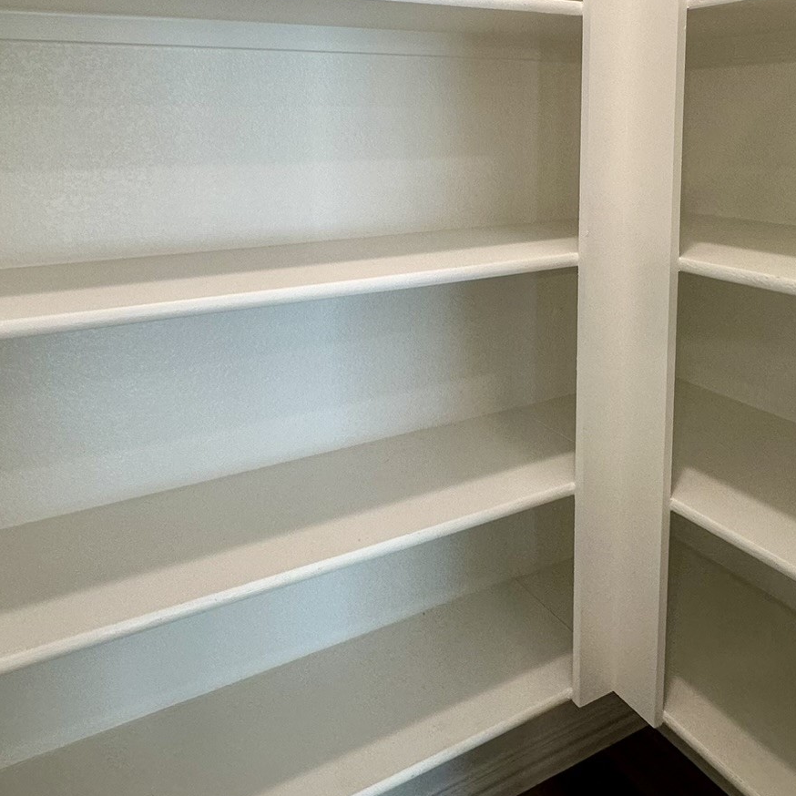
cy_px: 223
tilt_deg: -6.8
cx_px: 435
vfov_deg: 53.7
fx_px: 754
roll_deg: +0.6
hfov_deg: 55.5
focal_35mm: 29
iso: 125
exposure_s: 1/120
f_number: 2.2
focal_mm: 2.22
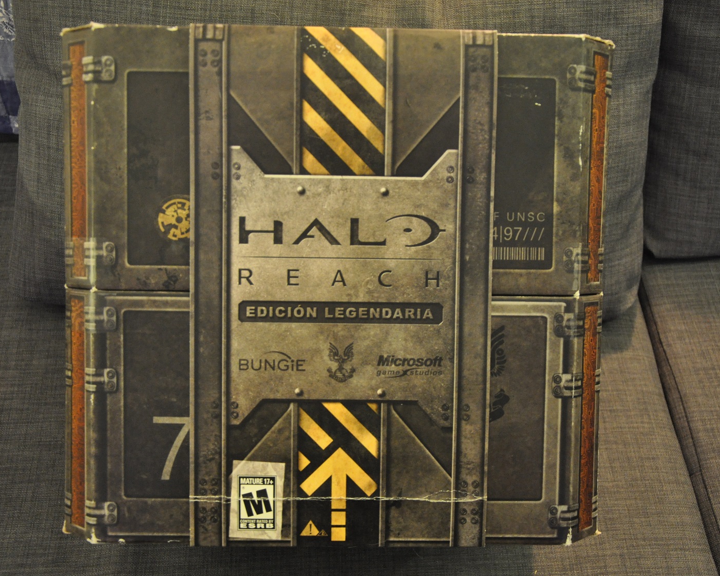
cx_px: 367
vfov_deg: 33.4
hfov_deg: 41.2
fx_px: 959
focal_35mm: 45
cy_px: 293
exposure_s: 1/8
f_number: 4
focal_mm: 26
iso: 1600
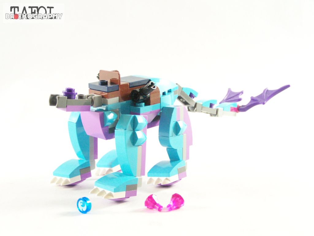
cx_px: 157
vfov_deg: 22.9
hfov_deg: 30.3
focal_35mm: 64
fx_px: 581
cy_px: 118
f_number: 3.2
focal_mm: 10.7
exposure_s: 1/60
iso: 400
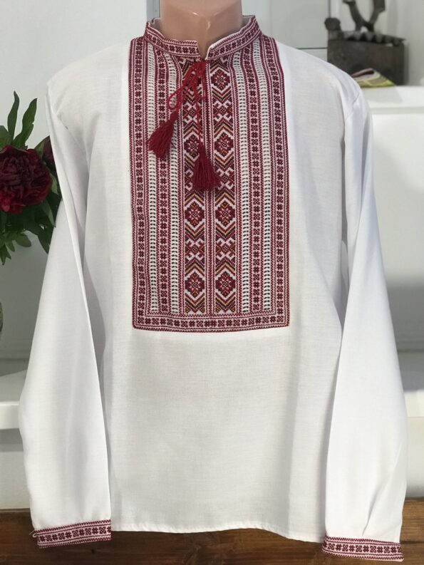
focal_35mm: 57
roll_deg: +0.6
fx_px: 931
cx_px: 212
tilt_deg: -4.3
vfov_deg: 33.8
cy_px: 282
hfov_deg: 25.7
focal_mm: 6.6
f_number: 2.8
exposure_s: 1/50
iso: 125
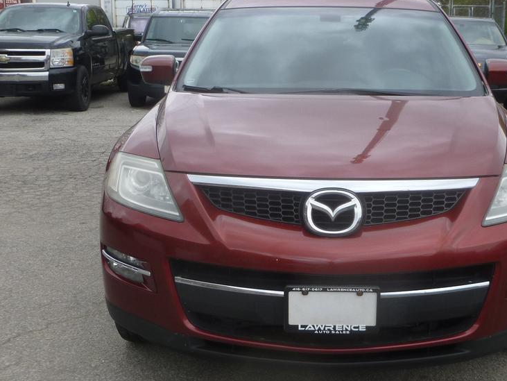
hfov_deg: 38.7
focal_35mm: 49
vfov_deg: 29.7
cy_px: 196
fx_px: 718
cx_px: 310
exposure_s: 1/200
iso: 100
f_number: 3.3
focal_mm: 5
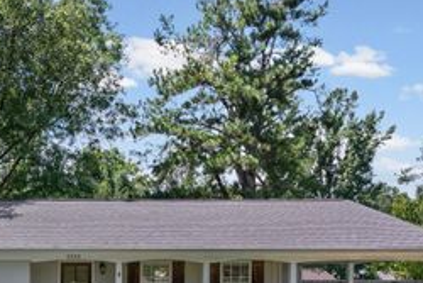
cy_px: 278
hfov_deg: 52.9
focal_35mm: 34
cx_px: 98
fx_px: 400
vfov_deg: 35.5
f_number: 9
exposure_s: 1/200
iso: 800
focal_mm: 17
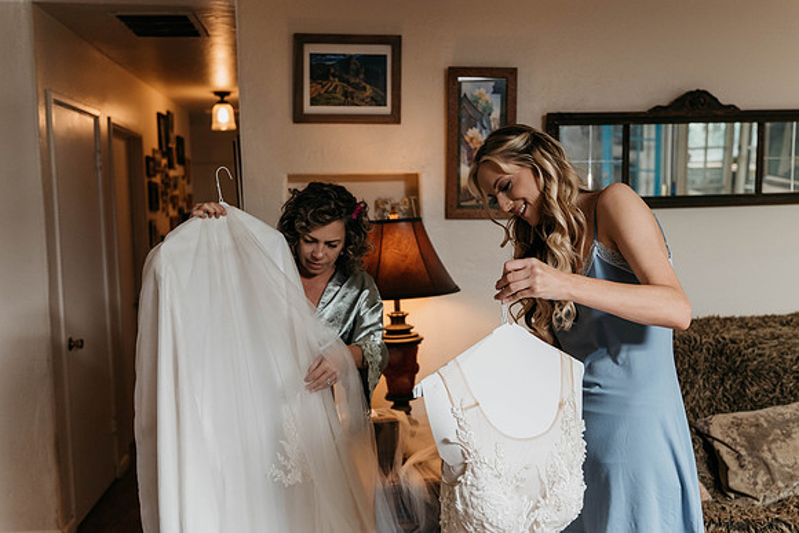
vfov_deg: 35.1
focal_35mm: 38
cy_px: 266
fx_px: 844
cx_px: 400
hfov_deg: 50.7
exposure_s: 1/320
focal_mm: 38
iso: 1000
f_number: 2.8
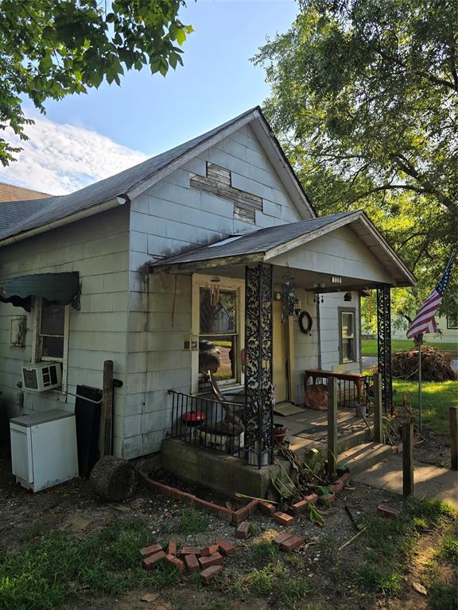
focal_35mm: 23
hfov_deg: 58.9
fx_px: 406
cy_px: 305
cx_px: 229
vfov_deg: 73.9
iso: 12
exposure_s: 1/228
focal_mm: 6.3
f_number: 1.7
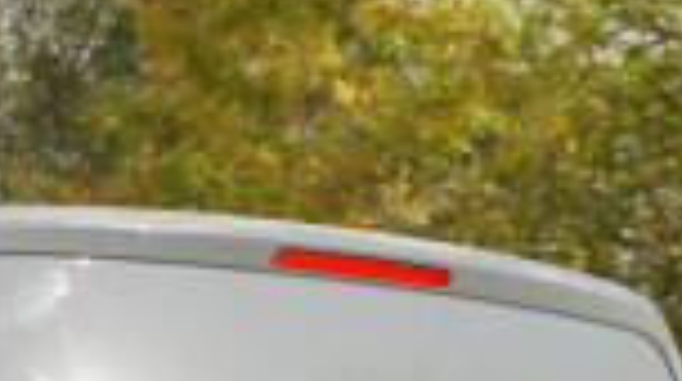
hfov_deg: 10.0
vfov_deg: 5.5
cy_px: 784
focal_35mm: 214
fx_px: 3860
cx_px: -126
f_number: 4
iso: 100
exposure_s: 1/250
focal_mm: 48.4
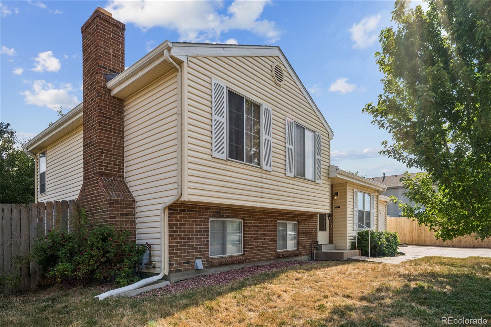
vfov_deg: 54.9
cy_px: 164
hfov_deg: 75.9
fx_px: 315
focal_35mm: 23
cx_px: 246
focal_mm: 23.1
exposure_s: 1/50
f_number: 22
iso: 125
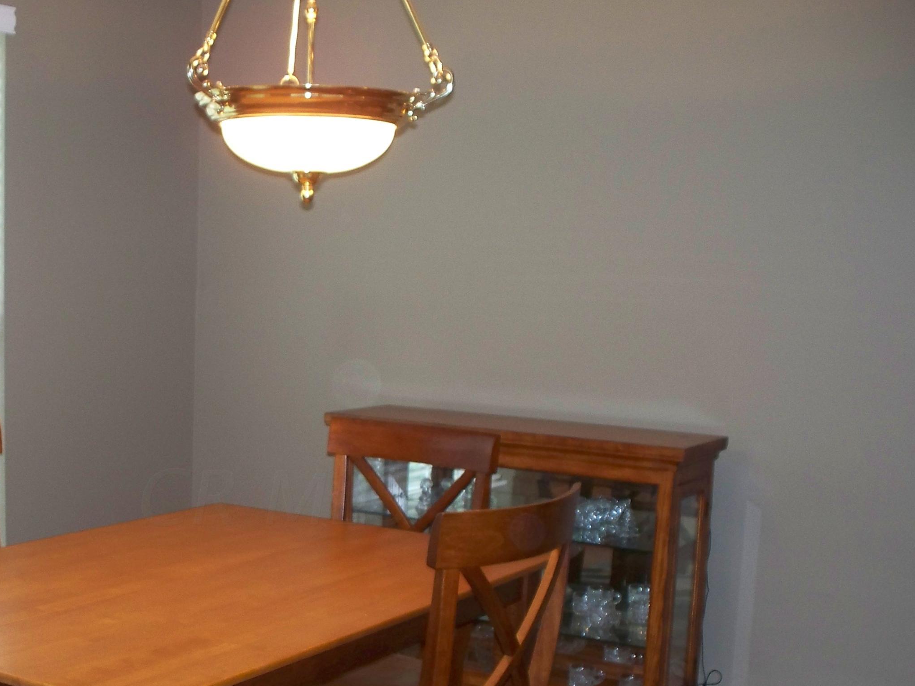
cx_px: 274
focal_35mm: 53
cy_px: 497
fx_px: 1401
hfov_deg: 35.7
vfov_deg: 27.2
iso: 200
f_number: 2.8
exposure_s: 1/30
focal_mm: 7.54
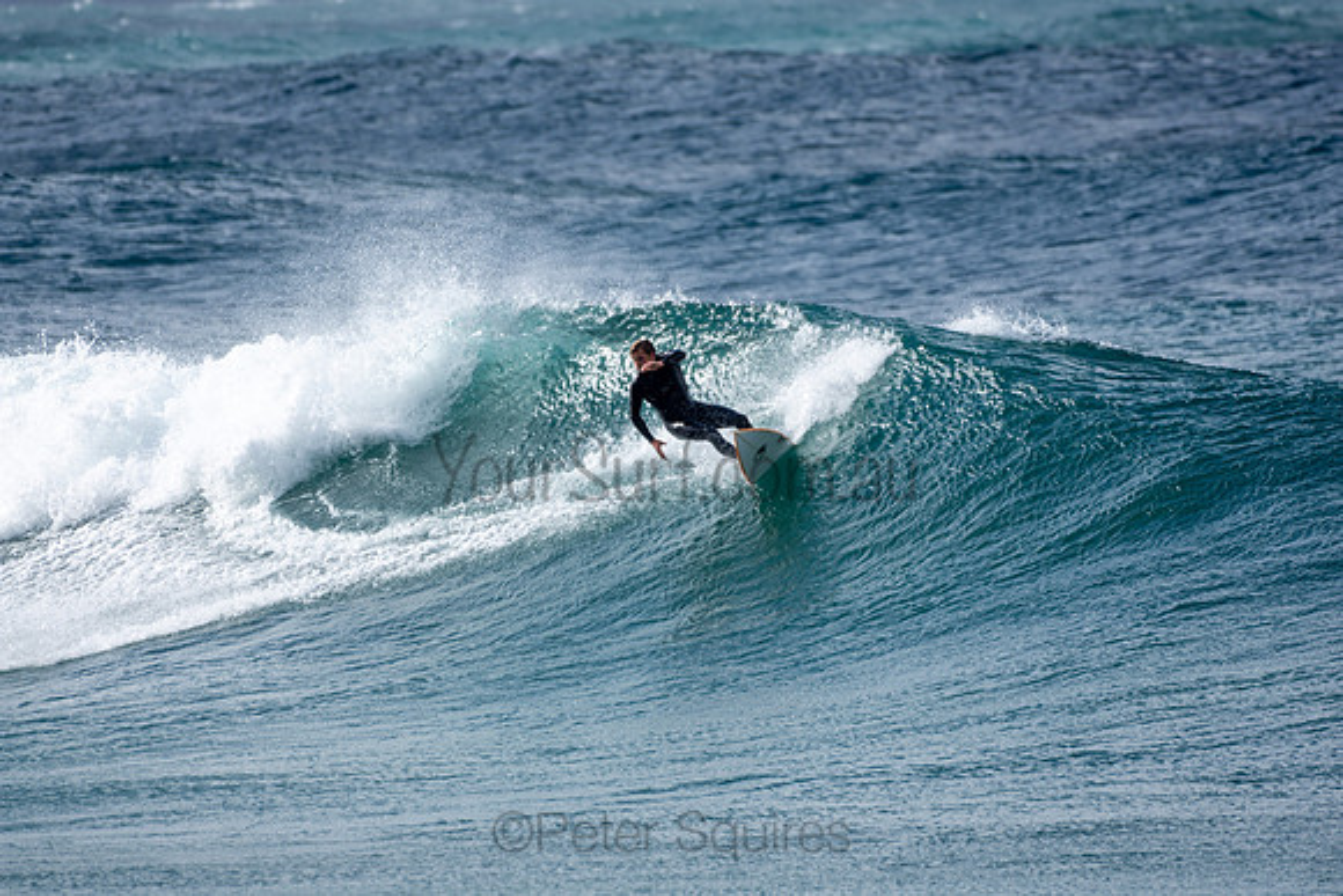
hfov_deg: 2.7
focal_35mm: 750
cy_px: 448
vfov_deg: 1.8
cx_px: 672
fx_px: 27984
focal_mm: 500
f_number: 5.6
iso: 110
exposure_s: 1/800
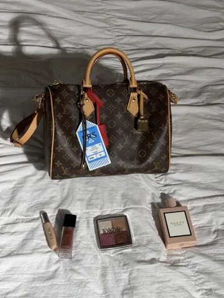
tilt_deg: -52.5
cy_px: 149
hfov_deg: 30.3
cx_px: 112
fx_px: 414
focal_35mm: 48
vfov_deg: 39.7
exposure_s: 1/503
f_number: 1.78
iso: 64
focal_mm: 6.76
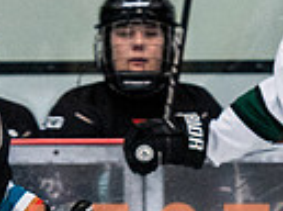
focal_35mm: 1251
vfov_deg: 1.2
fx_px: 10199
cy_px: 256
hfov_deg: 1.6
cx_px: 79
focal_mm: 125
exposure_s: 1/640
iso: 2200
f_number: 2.8
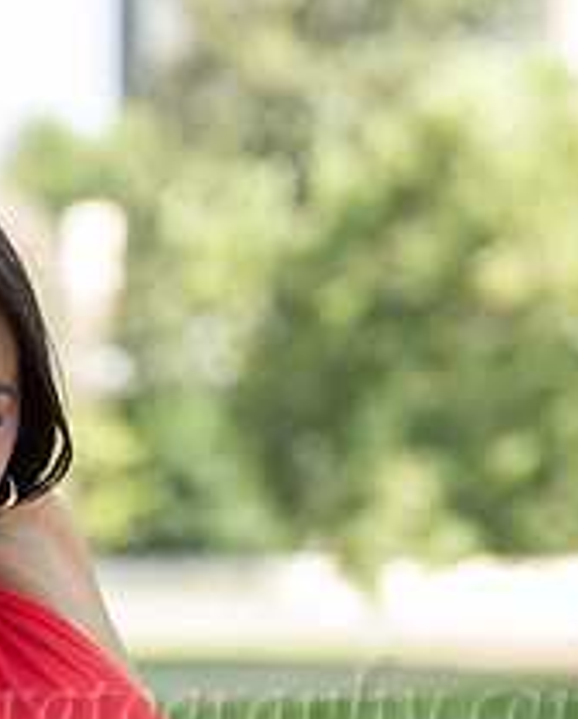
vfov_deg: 8.4
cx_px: -32
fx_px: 4840
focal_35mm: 227
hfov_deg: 6.8
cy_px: 760
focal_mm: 75
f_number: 2.8
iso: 400
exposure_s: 1/800
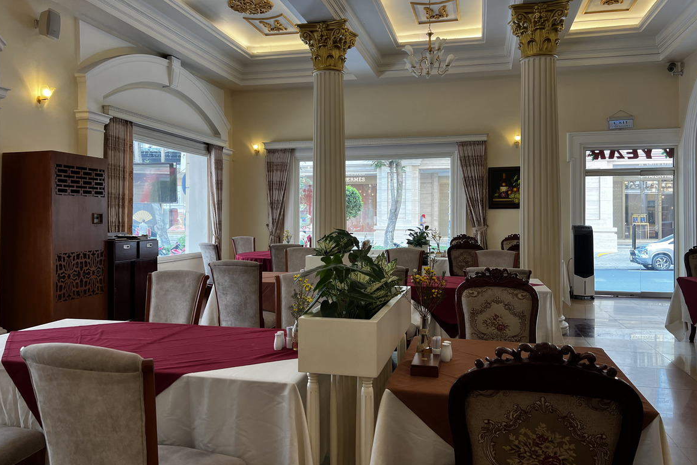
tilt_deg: +0.5
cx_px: 345
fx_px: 542
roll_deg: +1.0
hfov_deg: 65.5
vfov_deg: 46.3
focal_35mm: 28
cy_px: 208
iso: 50
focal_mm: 5.7
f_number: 1.5
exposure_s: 1/100
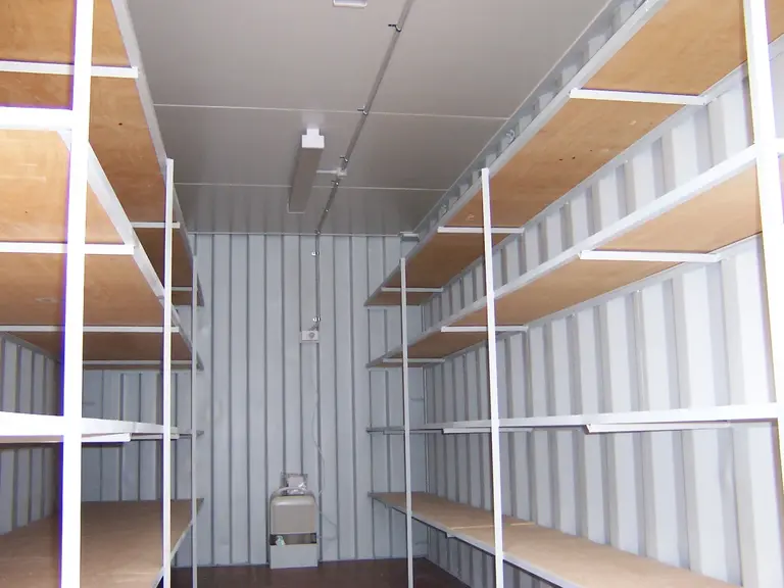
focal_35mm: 36
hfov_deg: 51.4
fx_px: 815
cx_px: 392
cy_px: 294
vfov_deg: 39.7
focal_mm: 5.6
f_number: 2.4
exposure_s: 1/60
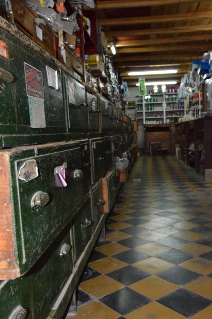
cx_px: 106
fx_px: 333
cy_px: 160
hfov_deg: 35.3
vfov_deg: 51.4
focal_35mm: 38
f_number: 8
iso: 6400
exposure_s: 1/125
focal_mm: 25
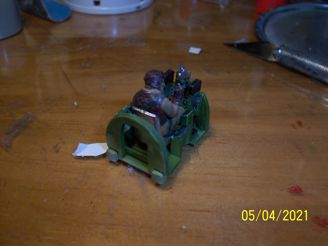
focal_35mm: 34
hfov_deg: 54.0
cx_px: 164
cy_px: 123
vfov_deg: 41.8
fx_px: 322
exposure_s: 1/60
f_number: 2.7
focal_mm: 5.6
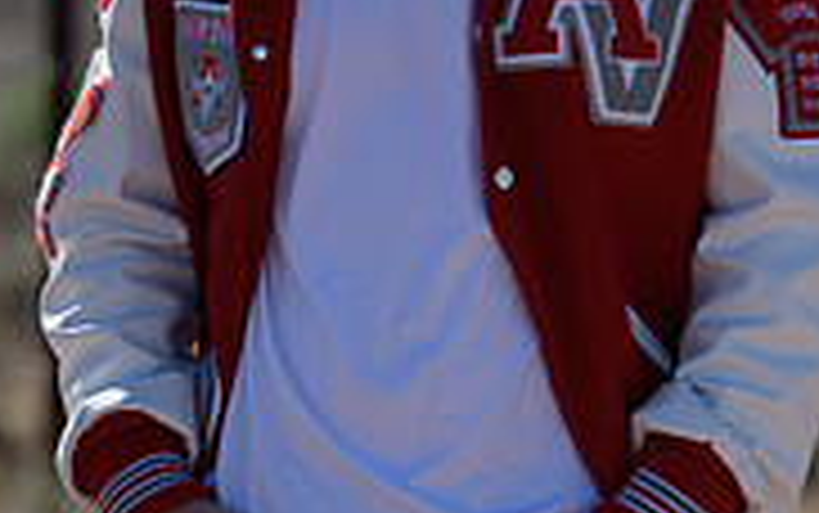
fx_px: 7303
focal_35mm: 327
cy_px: 202
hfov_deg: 6.4
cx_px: 364
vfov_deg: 4.0
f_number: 2.8
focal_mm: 130
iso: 200
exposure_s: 1/5000
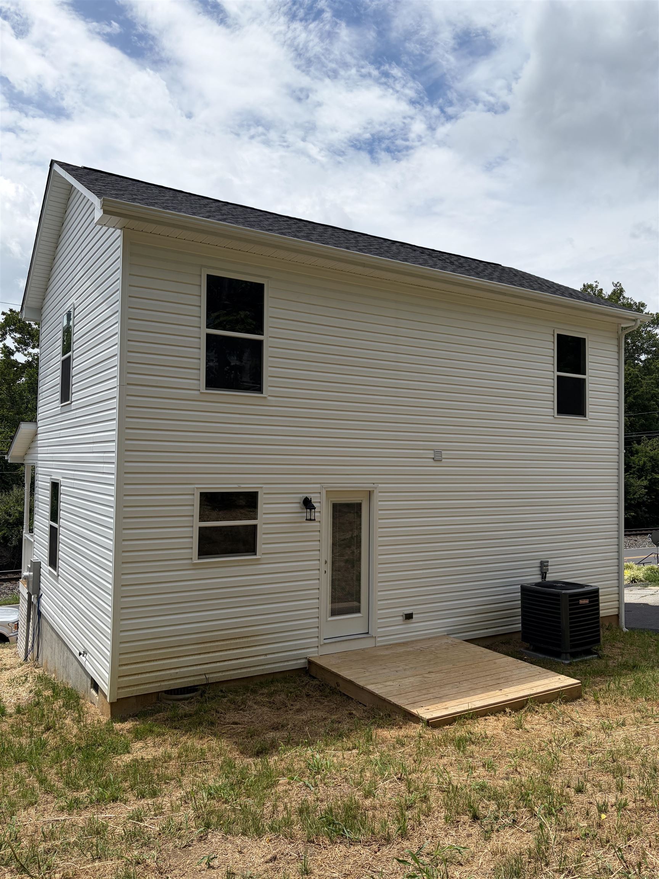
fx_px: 660
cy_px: 440
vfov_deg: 67.3
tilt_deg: +2.0
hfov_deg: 53.1
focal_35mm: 26
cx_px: 330
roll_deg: -1.0
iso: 50
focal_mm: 5.96
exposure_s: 1/6329
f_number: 1.6
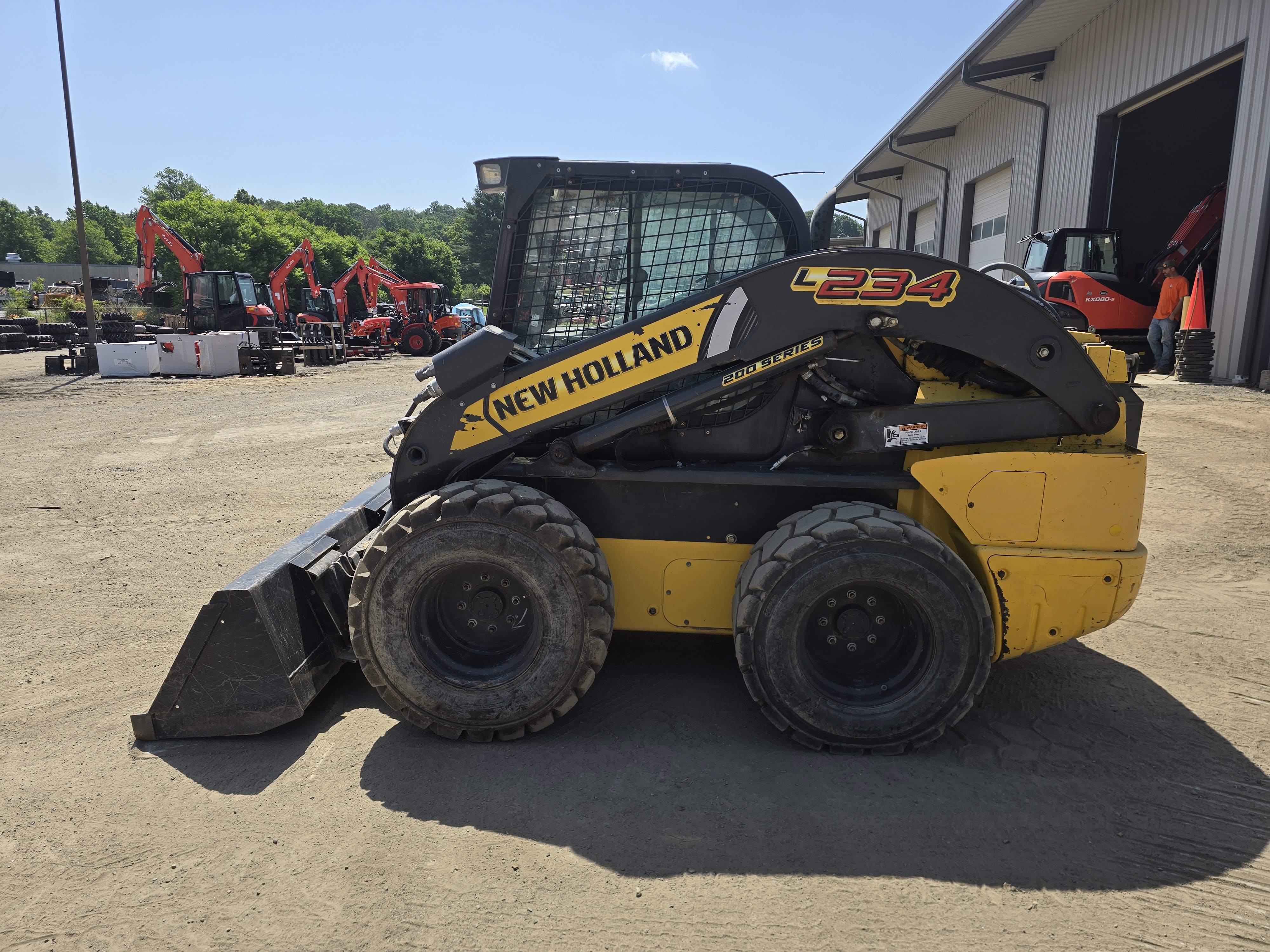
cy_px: 476
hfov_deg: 73.9
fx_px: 844
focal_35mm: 23
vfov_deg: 58.9
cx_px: 635
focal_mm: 6.3
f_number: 1.7
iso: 12
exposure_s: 1/697
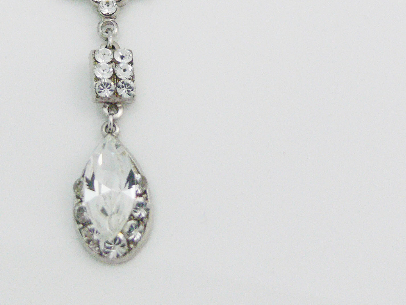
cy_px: -12
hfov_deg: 24.3
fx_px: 938
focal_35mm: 80
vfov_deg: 17.9
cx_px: 125
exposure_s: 1/25
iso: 200
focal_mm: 7.4
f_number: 2.8
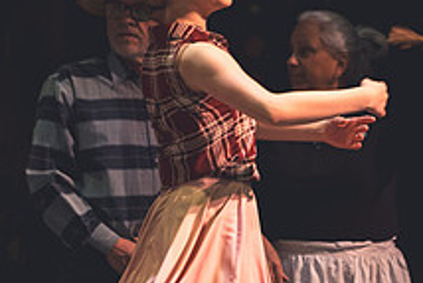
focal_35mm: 407
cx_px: 304
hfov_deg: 5.1
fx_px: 4785
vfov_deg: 3.4
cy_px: 149
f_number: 2.8
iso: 2000
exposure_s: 1/250
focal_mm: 150
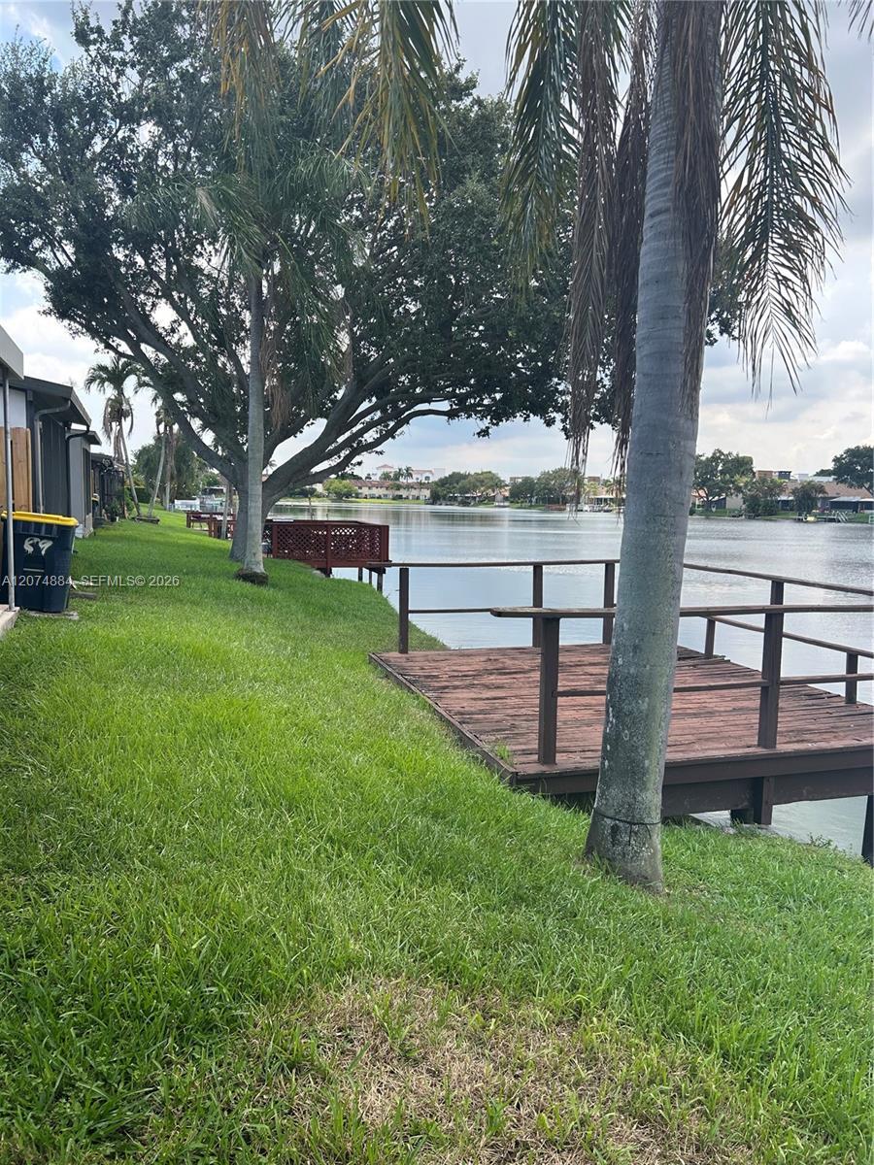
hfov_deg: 53.1
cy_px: 582
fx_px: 875
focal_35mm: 26
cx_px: 437
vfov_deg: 67.3
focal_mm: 5.7
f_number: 1.5
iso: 50
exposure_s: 1/1147
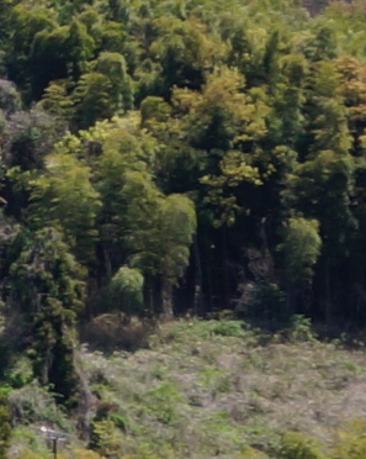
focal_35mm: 381
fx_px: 5165
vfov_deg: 5.1
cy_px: 402
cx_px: -563
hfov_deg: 4.0
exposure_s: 1/125
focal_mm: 26
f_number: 10
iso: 100
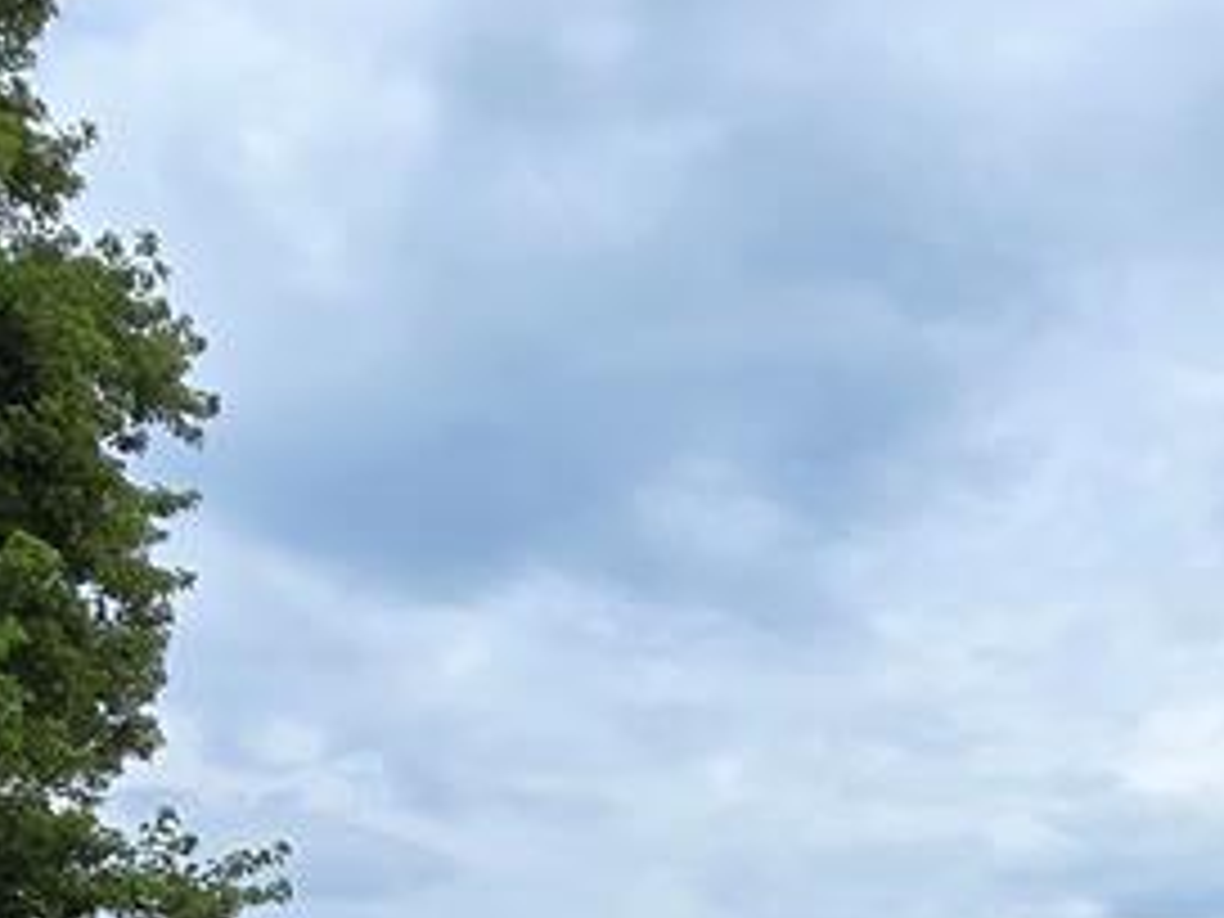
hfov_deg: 38.1
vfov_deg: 22.7
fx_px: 1733
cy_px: 1467
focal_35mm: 49
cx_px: 886
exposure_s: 1/2643
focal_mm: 2.2
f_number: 2.2
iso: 50
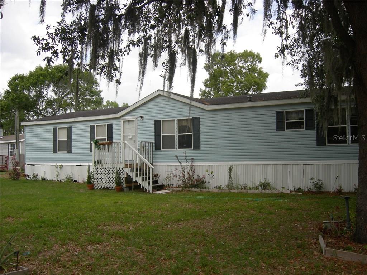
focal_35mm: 36
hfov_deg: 51.4
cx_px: 184
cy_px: 138
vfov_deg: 39.7
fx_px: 382
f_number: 2.7
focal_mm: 7.5
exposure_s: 1/644
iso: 64
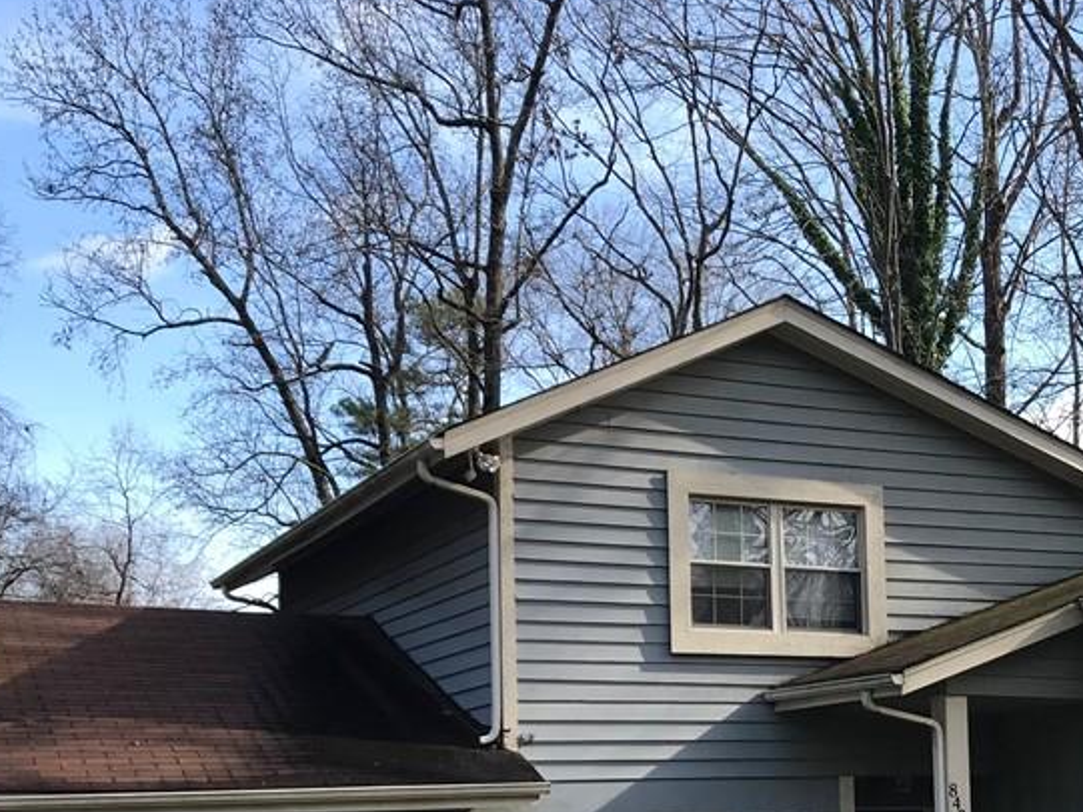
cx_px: 743
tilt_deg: +4.3
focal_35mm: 53
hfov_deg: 35.7
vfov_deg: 26.7
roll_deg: -0.2
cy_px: 706
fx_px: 1659
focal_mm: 3.99
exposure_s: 1/748
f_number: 1.8
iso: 20
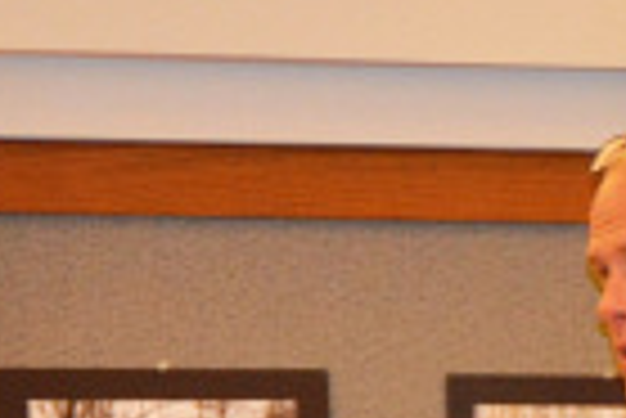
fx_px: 9313
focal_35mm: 535
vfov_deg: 2.6
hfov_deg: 3.8
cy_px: 672
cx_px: 1410
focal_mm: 62
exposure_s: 1/60
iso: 1100
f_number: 4.2
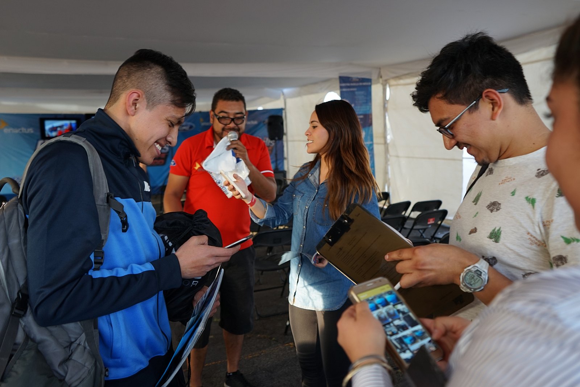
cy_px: 194
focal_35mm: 28
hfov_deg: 65.5
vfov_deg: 46.4
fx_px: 451
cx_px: 290
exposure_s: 1/60
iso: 200
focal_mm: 28
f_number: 4
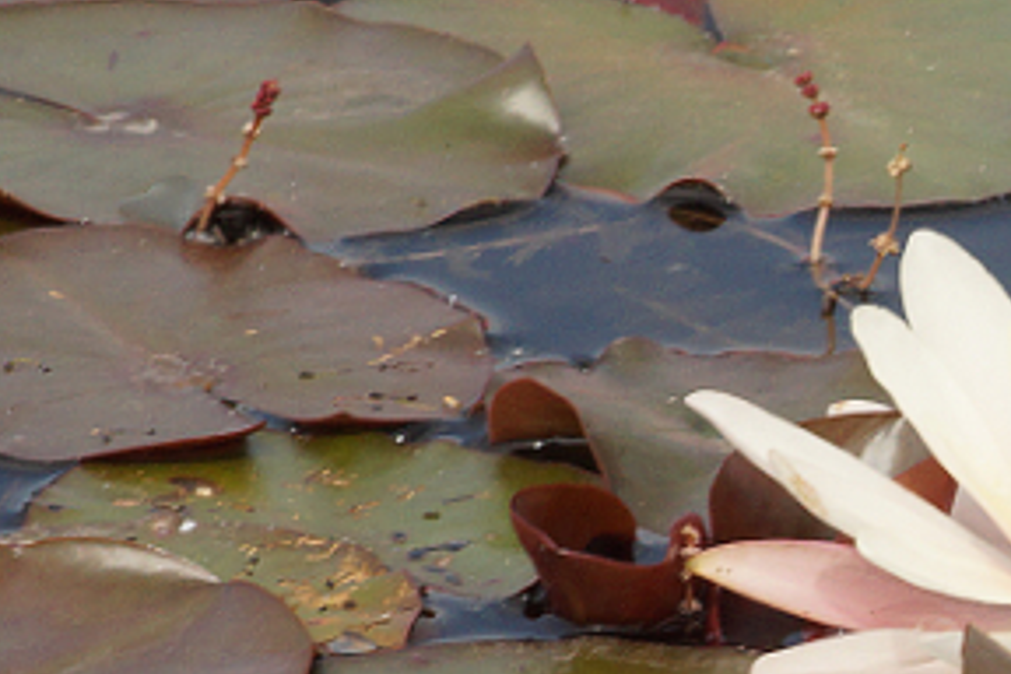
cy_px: 688
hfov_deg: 3.3
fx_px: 17523
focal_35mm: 624
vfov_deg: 2.2
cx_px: 1857
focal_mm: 100
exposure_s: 1/160
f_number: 14
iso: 320
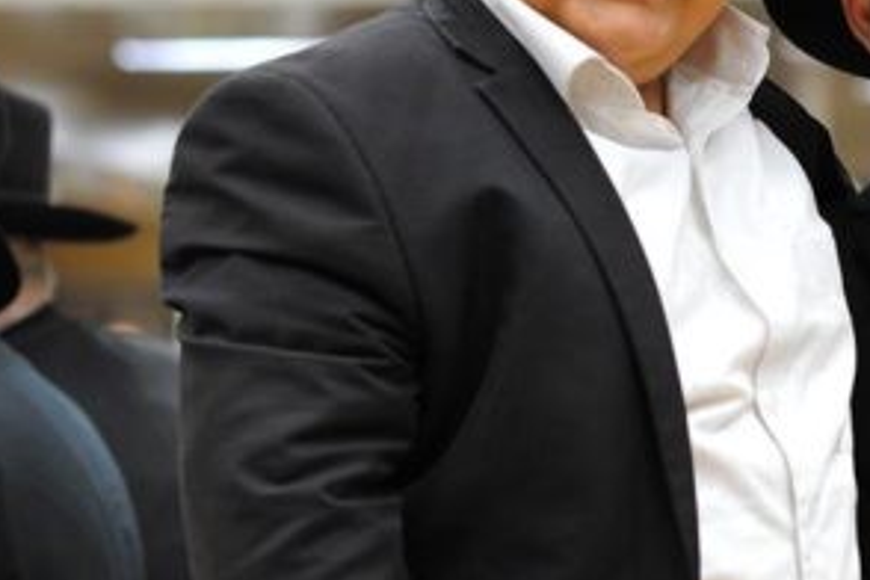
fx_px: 5365
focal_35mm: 222
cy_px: 223
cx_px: 1071
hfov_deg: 9.1
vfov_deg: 6.2
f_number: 3.2
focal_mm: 85
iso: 1250
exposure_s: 1/100
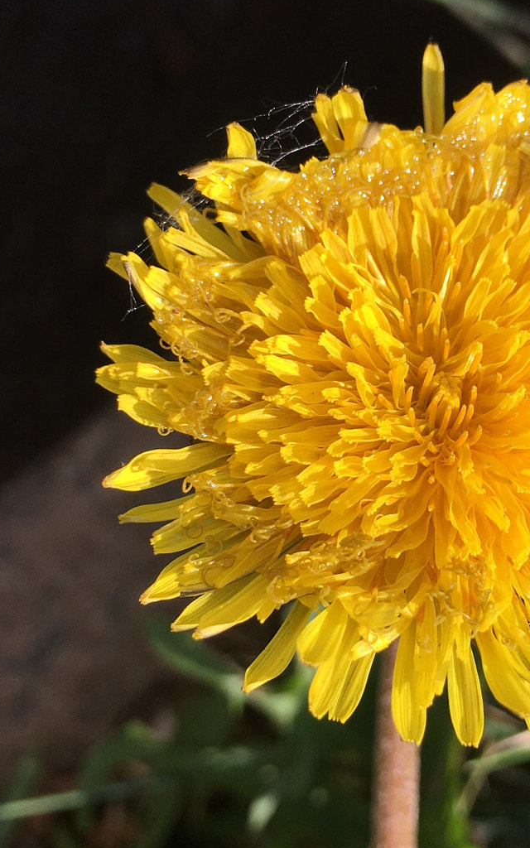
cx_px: 430
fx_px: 1109
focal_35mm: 48
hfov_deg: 26.3
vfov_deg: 41.8
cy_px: 414
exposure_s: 1/999
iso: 25
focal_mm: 4.15
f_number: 2.2
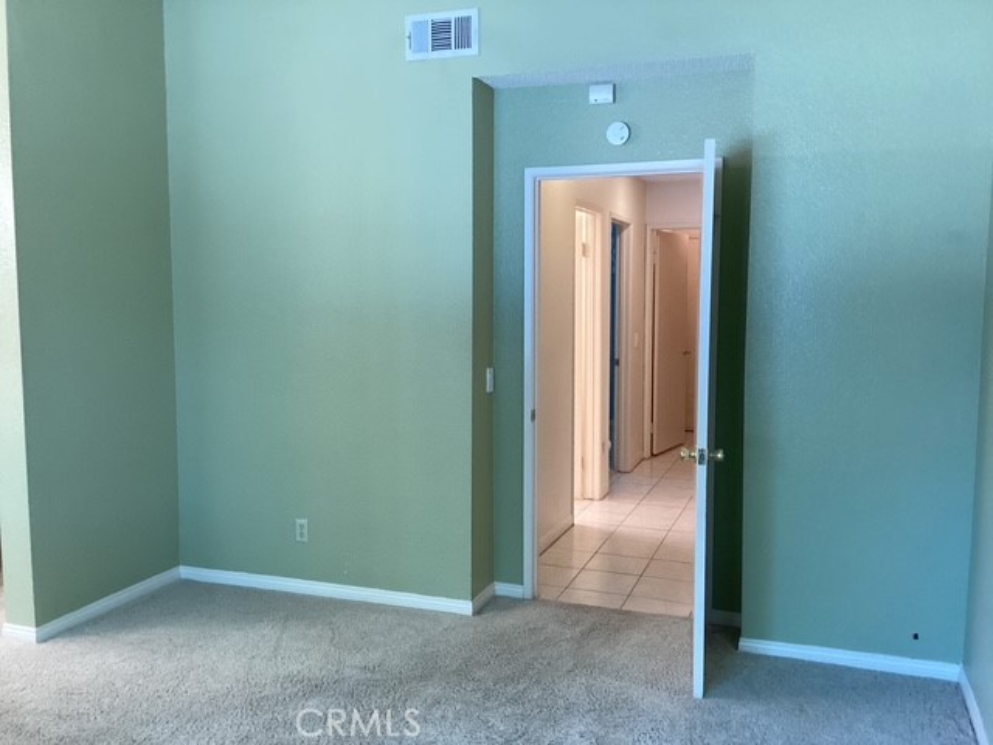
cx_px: 496
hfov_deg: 58.4
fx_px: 889
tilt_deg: -6.5
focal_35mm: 31
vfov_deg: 45.4
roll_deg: -0.3
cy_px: 372
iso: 200
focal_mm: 3.3
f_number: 2.4
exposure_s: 1/60
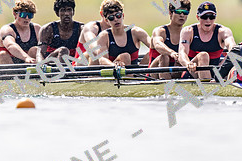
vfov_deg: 0.6
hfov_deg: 1.0
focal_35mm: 2159
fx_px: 14503
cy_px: 33
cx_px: 78
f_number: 4
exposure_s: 1/2500
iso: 140
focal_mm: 600
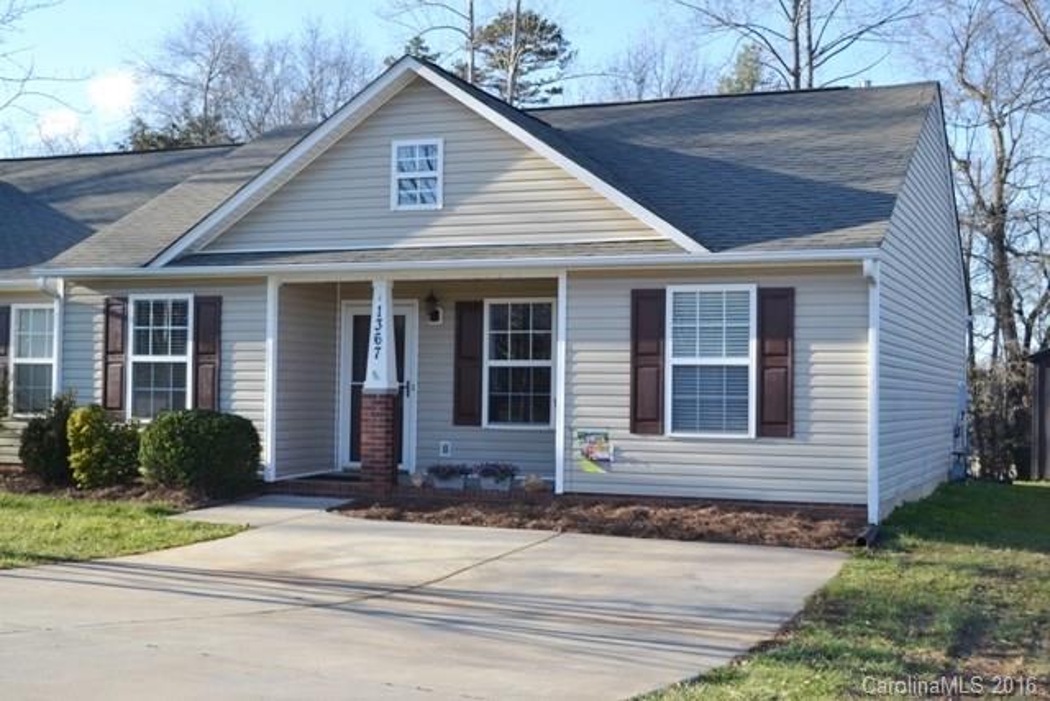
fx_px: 1400
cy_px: 350
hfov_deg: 41.1
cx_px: 525
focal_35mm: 48
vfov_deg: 28.1
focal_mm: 32
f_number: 6.3
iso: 100
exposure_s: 1/160
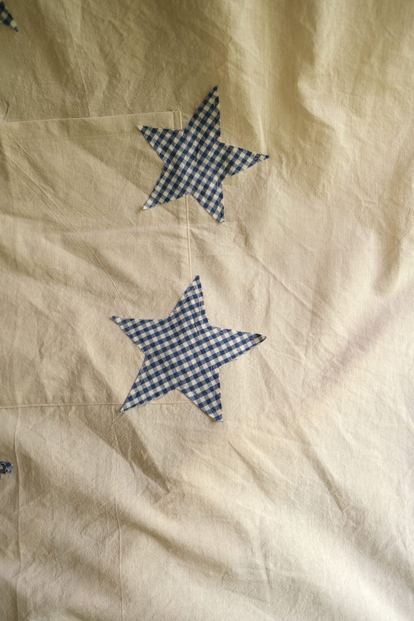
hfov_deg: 47.9
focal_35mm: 27
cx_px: 207
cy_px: 310
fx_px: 466
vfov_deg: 67.4
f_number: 2.8
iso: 160
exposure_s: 1/58
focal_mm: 18
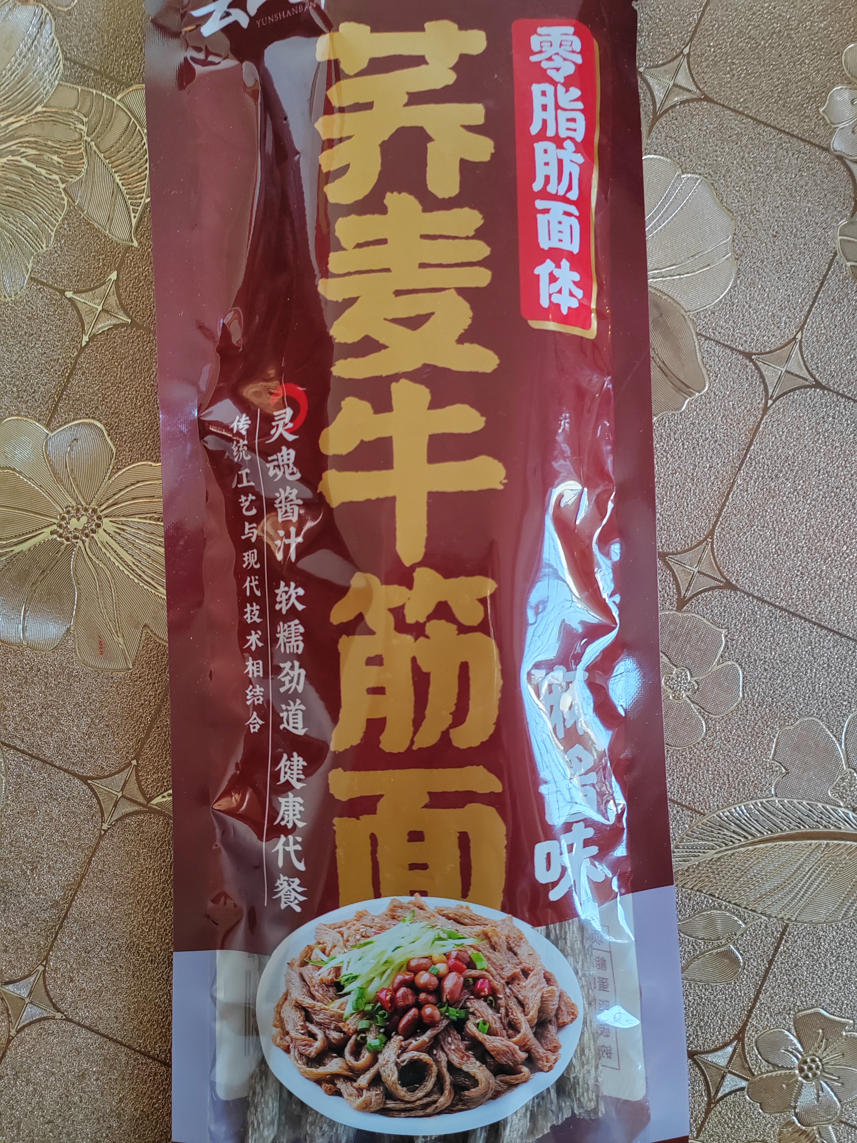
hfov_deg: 51.4
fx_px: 891
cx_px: 428
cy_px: 572
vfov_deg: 65.3
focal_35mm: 27
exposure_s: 1/50
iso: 640
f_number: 1.9
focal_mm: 5.52
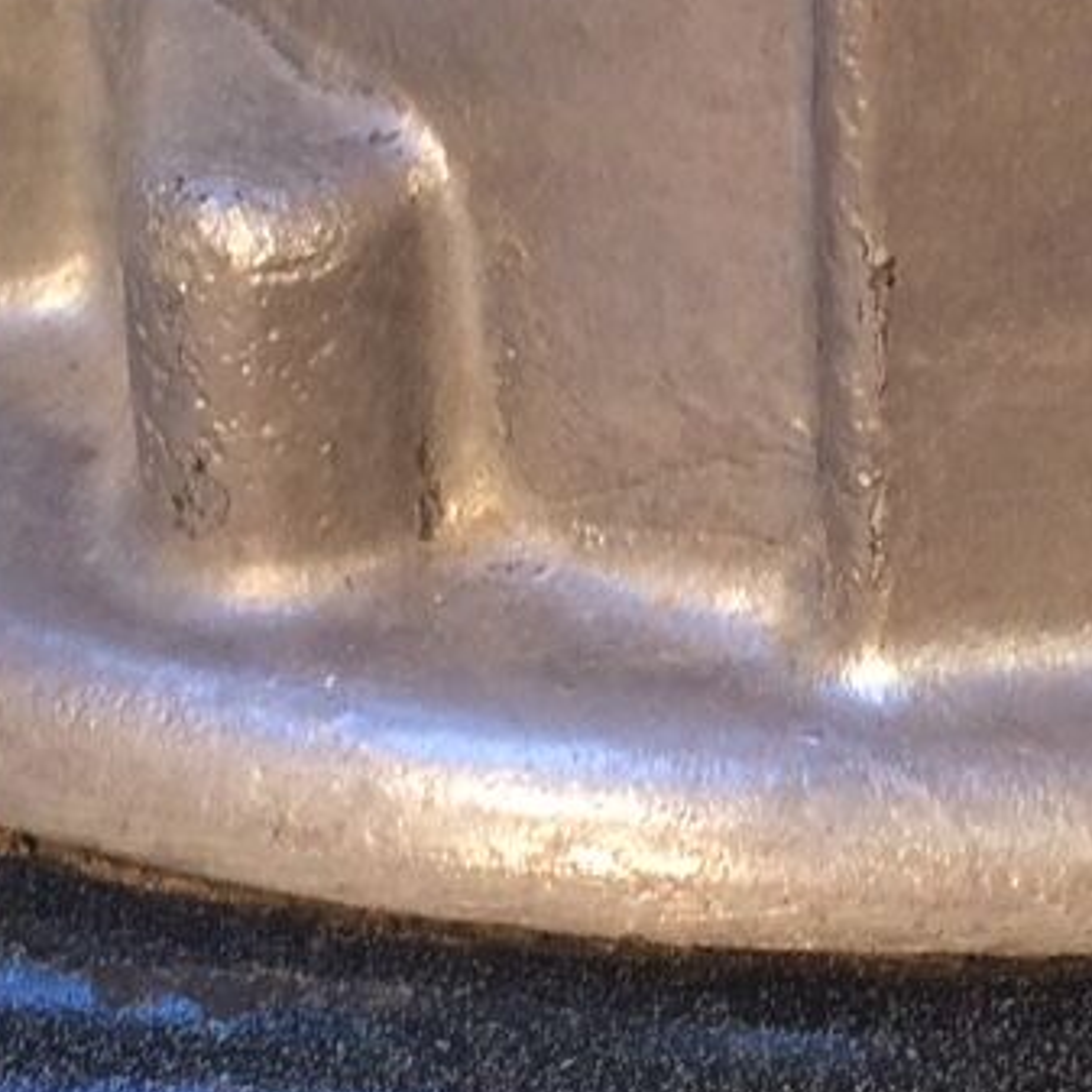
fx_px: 4426
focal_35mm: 124
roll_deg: -0.1
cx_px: 1095
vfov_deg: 14.0
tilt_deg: -25.8
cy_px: 295
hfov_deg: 13.9
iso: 50
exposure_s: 1/33
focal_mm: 4.15
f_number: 2.2
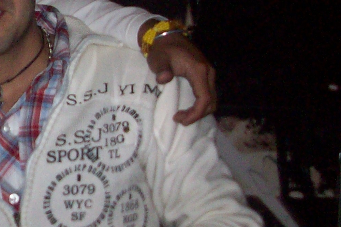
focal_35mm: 116
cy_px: 81
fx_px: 1099
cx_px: -62
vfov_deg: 11.8
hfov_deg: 16.9
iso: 160
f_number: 2.8
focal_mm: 5.7
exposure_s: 1/60
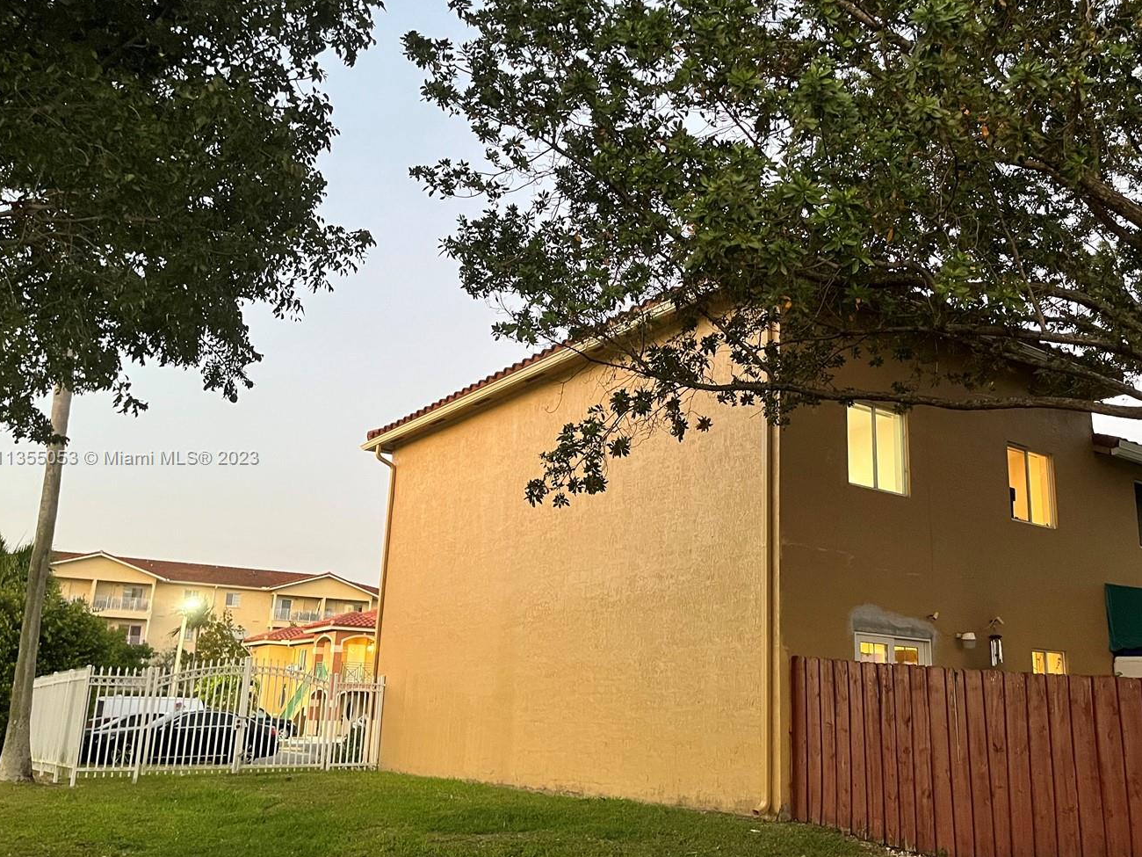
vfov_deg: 44.1
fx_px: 1056
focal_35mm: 32
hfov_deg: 56.4
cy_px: 459
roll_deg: -0.7
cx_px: 680
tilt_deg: +14.6
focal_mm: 5.1
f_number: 1.6
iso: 500
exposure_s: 1/60
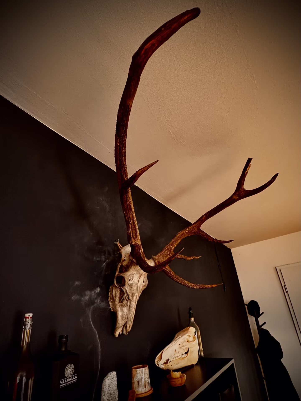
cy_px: 200
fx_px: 162
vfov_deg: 102.1
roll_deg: +5.6
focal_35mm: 14
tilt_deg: +19.6
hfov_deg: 85.7
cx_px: 150
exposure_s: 1/60
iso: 500
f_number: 2.2
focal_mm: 2.22
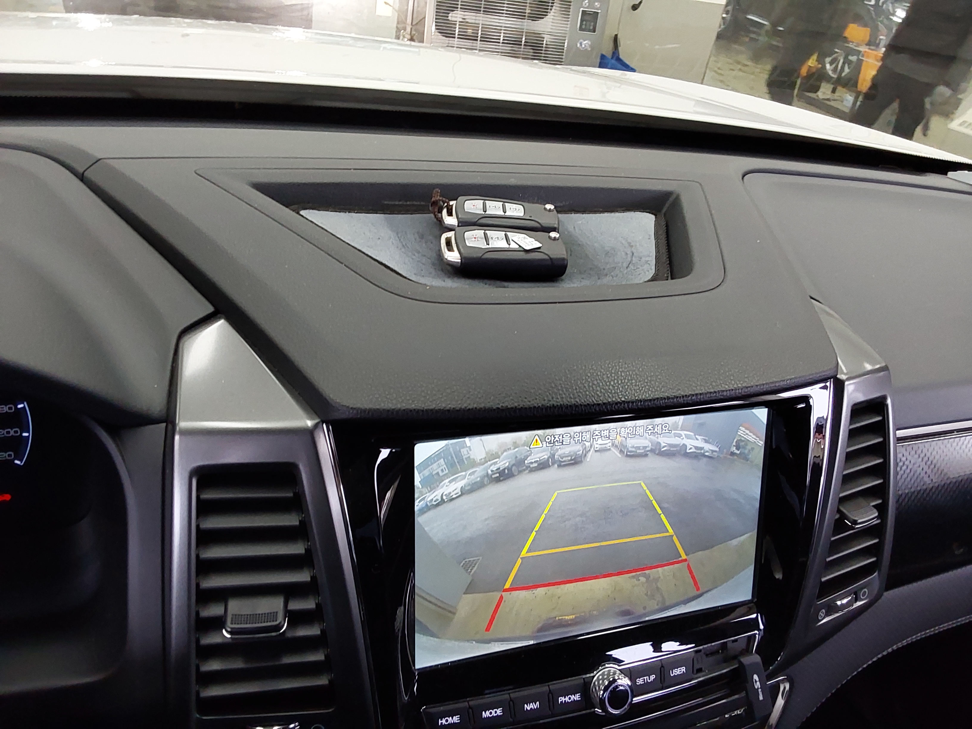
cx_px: 486
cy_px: 364
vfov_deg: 49.7
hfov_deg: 63.4
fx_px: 786
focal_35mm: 28
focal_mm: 2.91
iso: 250
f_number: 1.9
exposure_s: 1/60
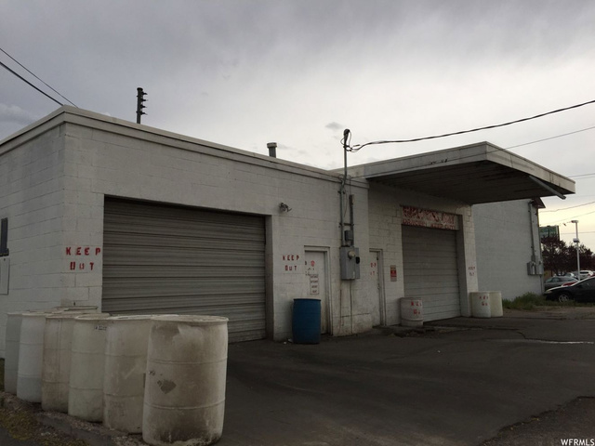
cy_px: 223
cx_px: 298
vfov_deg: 48.2
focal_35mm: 29
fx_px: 498
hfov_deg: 61.7
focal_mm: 4.15
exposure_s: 1/618
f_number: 2.2
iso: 32
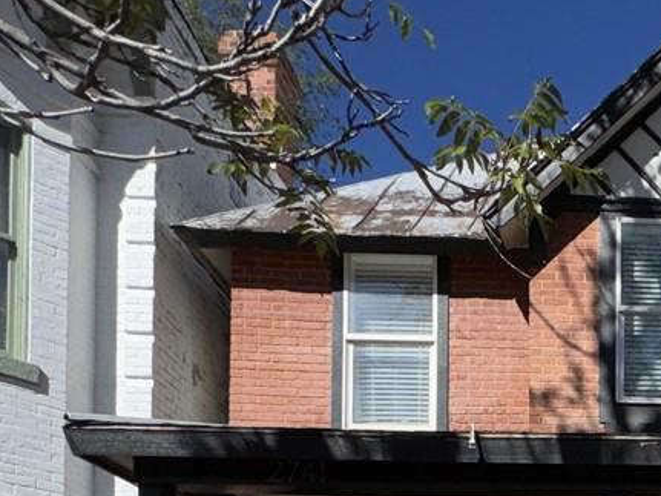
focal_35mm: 52
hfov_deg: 32.3
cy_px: 795
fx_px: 993
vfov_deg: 21.9
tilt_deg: +0.8
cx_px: 733
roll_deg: -0.1
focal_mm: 2.22
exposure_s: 1/3390
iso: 32
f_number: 2.2
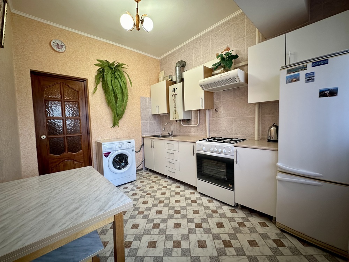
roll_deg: +1.8
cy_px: 131
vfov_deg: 85.7
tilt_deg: -3.1
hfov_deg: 102.1
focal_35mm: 14
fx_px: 141
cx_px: 174
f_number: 2.2
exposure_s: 1/50
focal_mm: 2.22
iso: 160
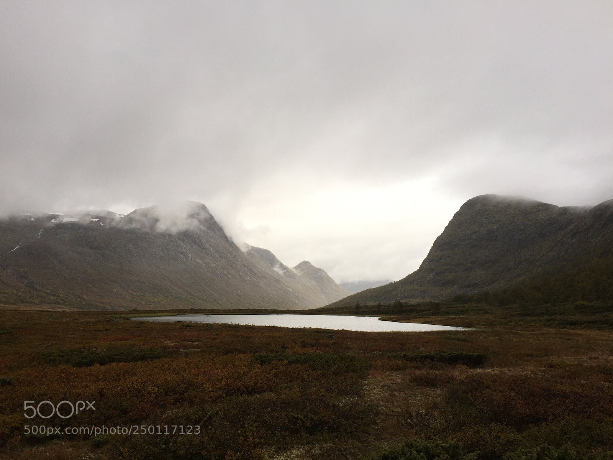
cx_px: 306
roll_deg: -1.8
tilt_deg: +7.0
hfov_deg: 61.7
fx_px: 514
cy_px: 230
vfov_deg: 48.2
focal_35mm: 29
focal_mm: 4.15
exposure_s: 1/100
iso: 32
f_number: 2.2
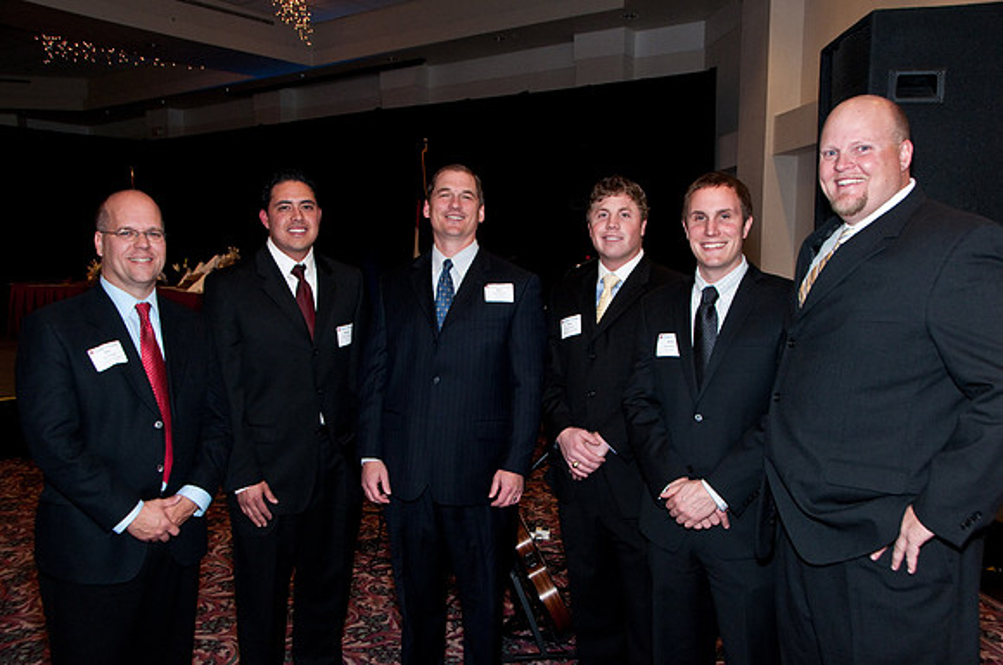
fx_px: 918
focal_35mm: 33
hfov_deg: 57.3
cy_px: 332
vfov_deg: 39.9
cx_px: 502
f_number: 6.3
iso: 640
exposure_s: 1/60
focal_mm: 22
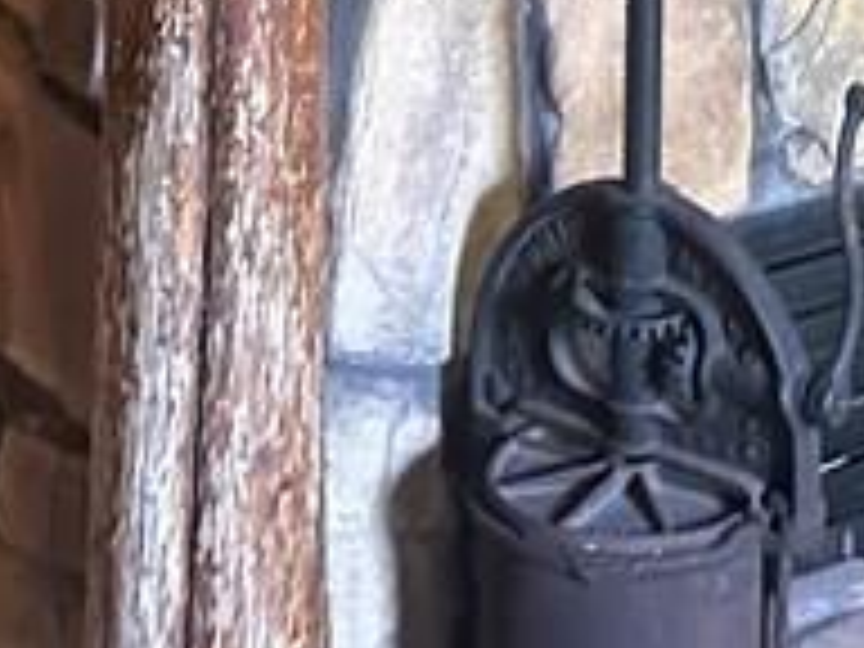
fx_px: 3195
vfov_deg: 9.8
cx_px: 842
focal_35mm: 128
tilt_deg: +1.4
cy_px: -1040
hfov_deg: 15.2
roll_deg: +0.3
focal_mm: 6.86
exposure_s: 1/40
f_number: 1.78
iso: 1000
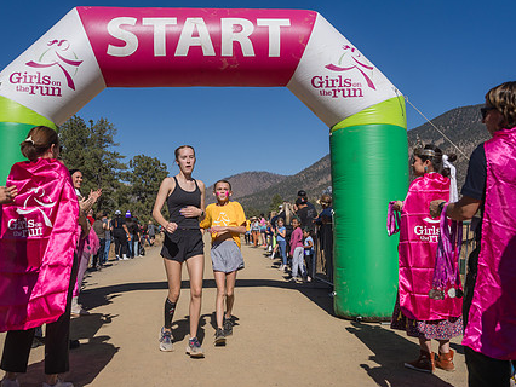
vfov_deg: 36.8
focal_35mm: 39
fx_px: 582
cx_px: 213
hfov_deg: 47.6
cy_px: 214
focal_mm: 29.8
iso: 320
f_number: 4
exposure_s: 1/8000
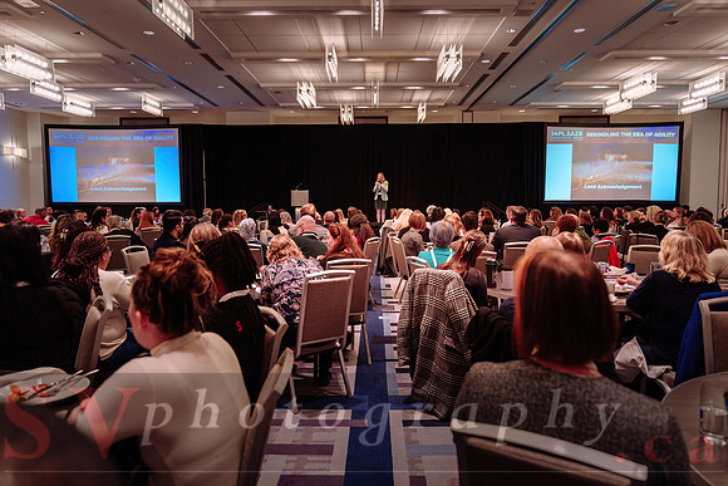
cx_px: 364
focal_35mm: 25
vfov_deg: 51.3
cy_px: 243
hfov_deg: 71.5
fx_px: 506
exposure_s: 1/100
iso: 1600
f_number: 2.8
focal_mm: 25
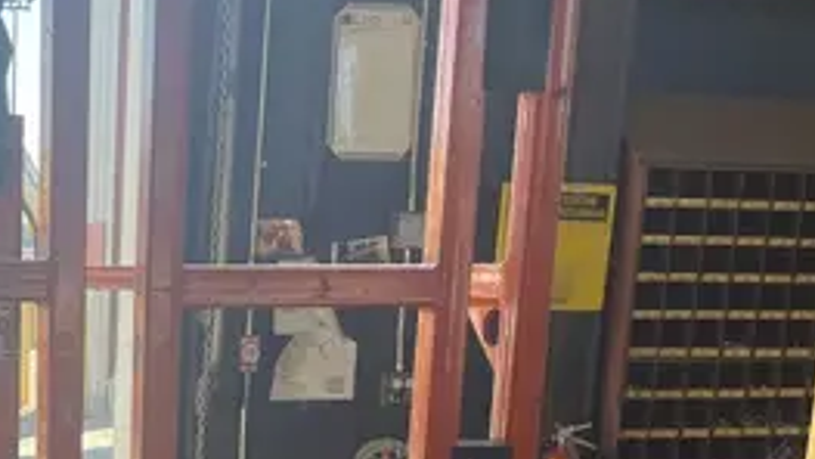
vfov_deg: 14.2
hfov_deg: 25.6
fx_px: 1707
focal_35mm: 79
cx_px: 6
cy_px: 715
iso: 32
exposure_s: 1/409
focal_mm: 4.2
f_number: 1.6
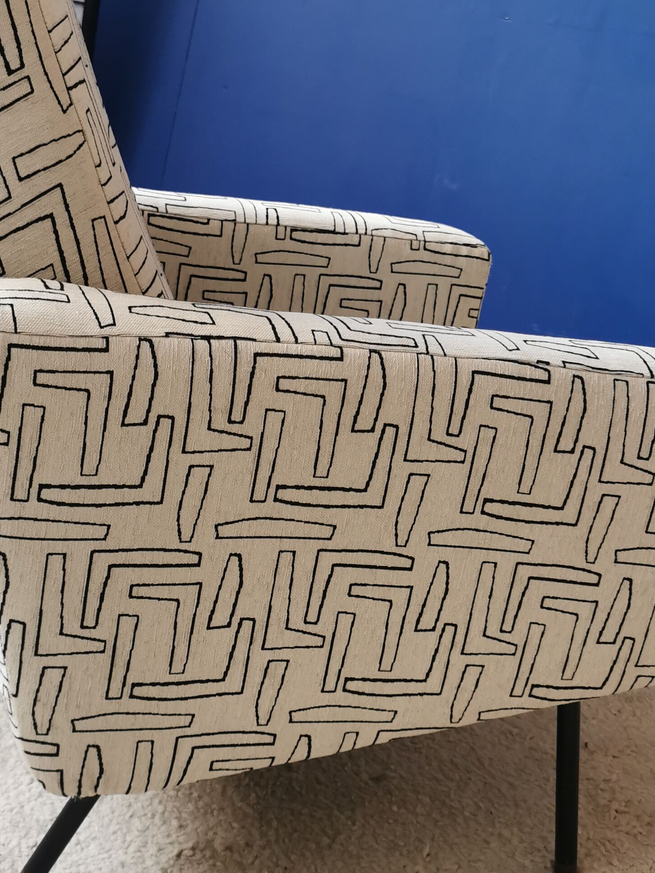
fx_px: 1287
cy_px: 421
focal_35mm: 51
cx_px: 245
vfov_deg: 37.5
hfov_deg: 28.5
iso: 160
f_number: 1.6
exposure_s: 1/100
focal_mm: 5.56
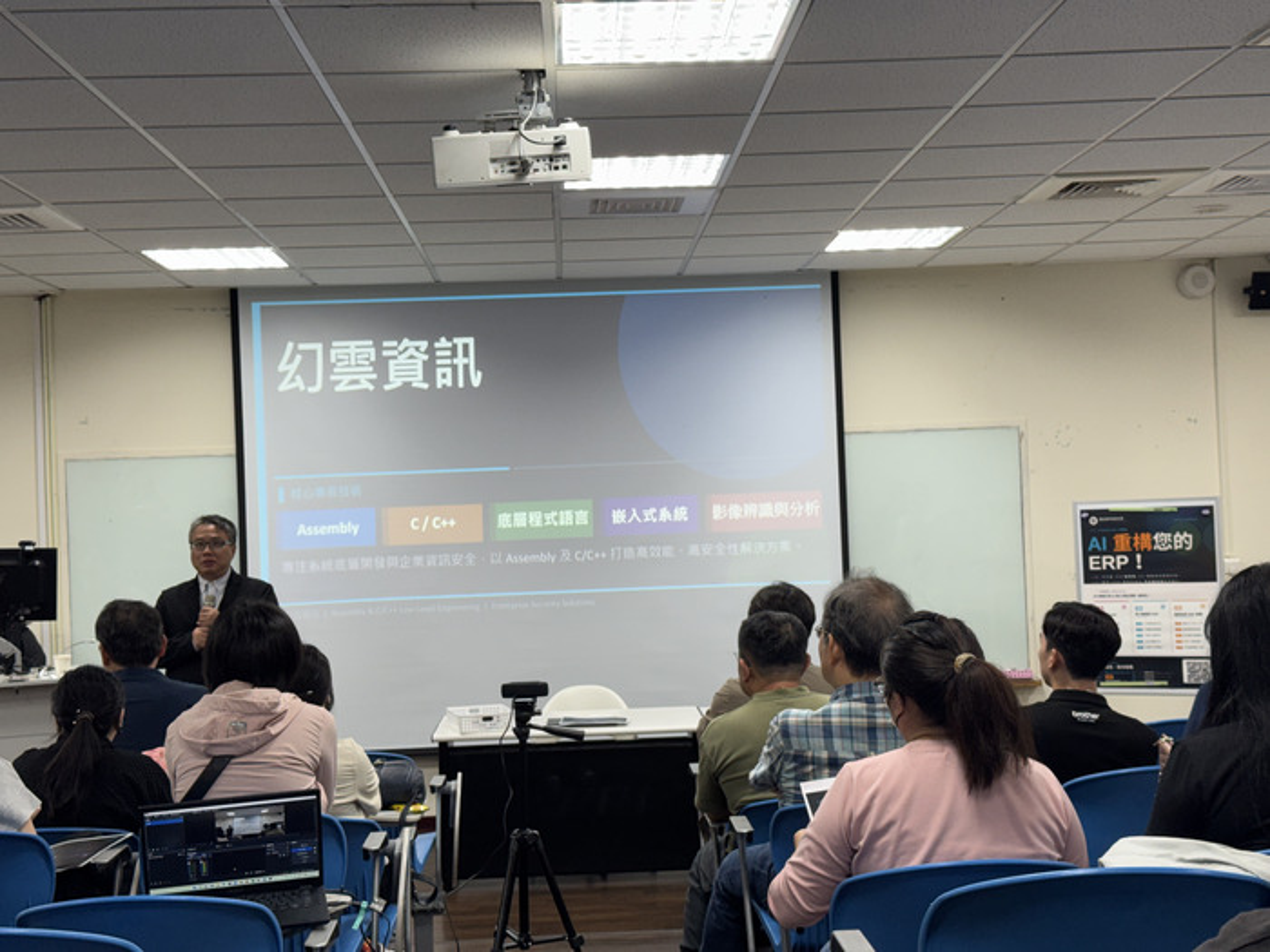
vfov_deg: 30.3
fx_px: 1761
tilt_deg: +0.8
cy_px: 476
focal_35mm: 48
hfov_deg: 39.7
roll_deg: +2.1
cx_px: 635
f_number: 1.78
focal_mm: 6.76
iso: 50
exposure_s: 1/60
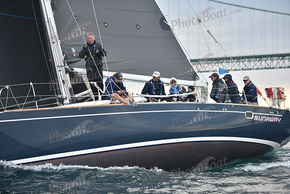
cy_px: 97
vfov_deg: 13.7
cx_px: 145
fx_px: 806
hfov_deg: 20.4
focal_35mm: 100
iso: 500
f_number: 2.8
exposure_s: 1/640
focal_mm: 100
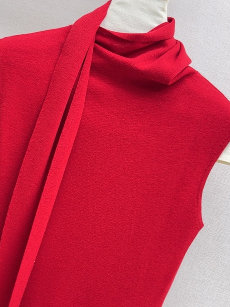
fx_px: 452
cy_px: 171
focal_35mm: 51
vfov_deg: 37.4
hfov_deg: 28.5
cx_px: 89
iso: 64
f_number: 1.78
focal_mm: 6.86
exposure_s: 1/100
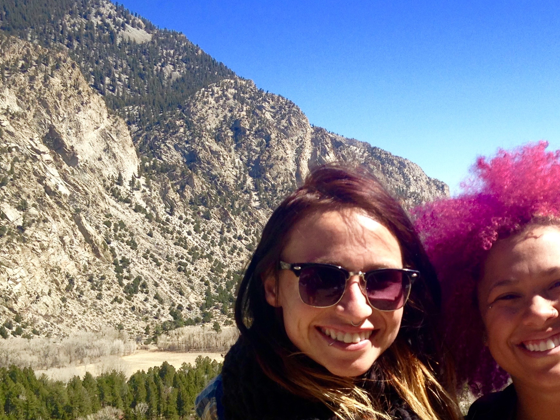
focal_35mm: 62
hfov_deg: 30.8
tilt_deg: -4.6
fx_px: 1003
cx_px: 407
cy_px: 320
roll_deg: +2.8
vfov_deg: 23.4
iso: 50
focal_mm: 4.12
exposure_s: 1/834
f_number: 2.4
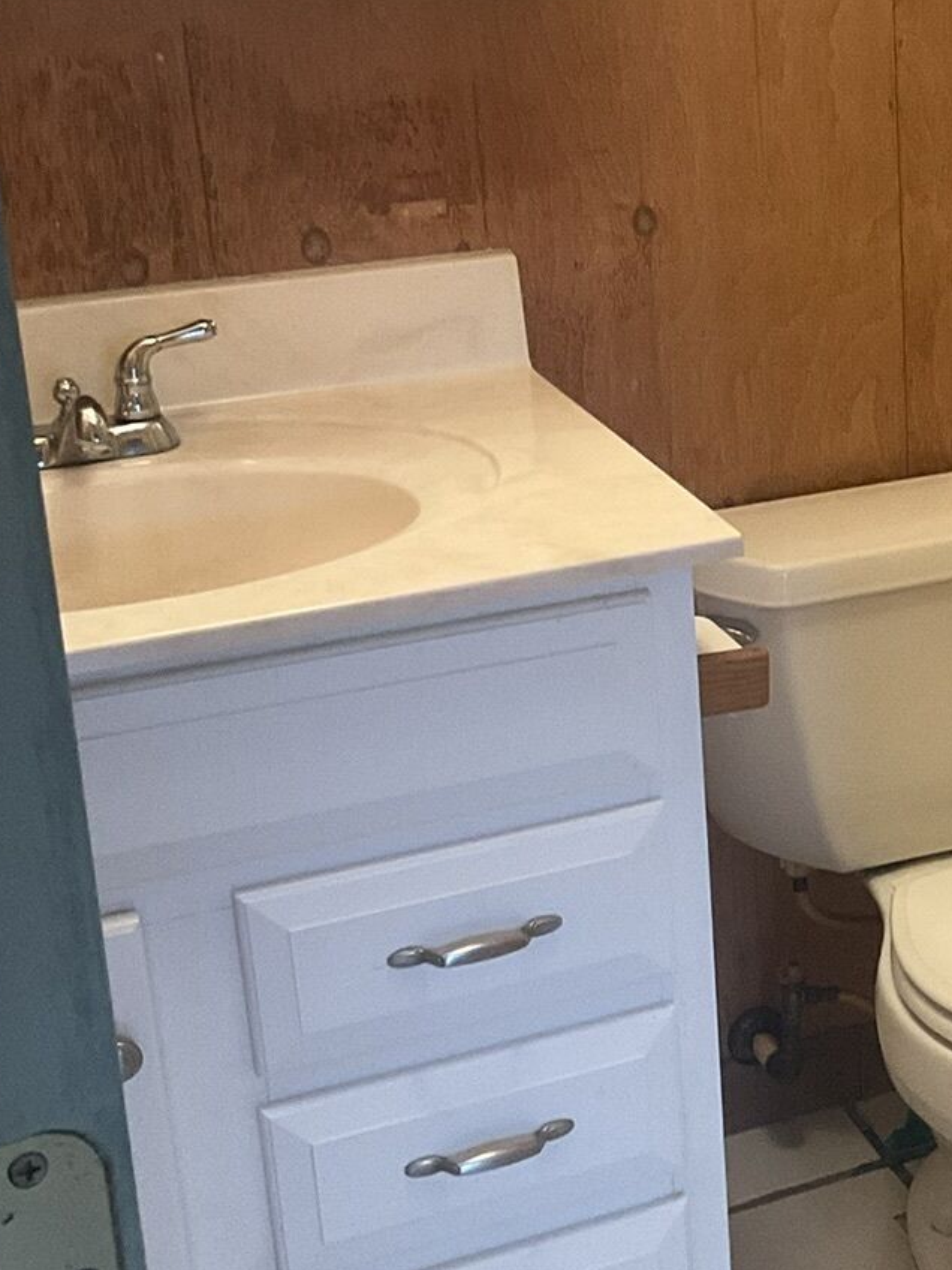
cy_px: 559
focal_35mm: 70
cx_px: 1079
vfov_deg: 27.8
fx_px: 2567
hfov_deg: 20.0
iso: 160
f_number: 1.8
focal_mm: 3
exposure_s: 1/60
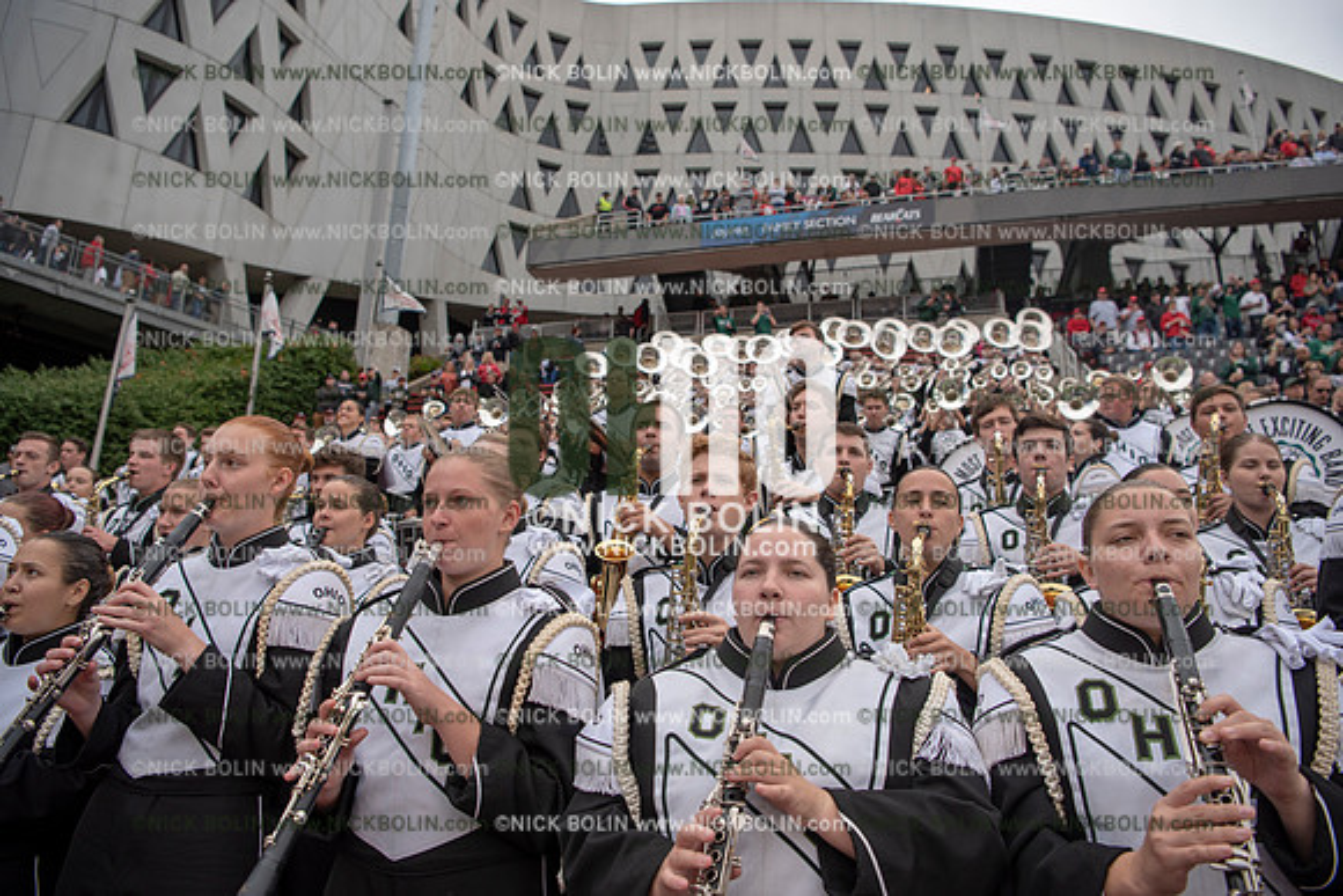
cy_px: 448
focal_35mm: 24
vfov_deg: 53.2
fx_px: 896
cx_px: 672
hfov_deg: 73.7
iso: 250
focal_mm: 24
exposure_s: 1/800
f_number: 3.5
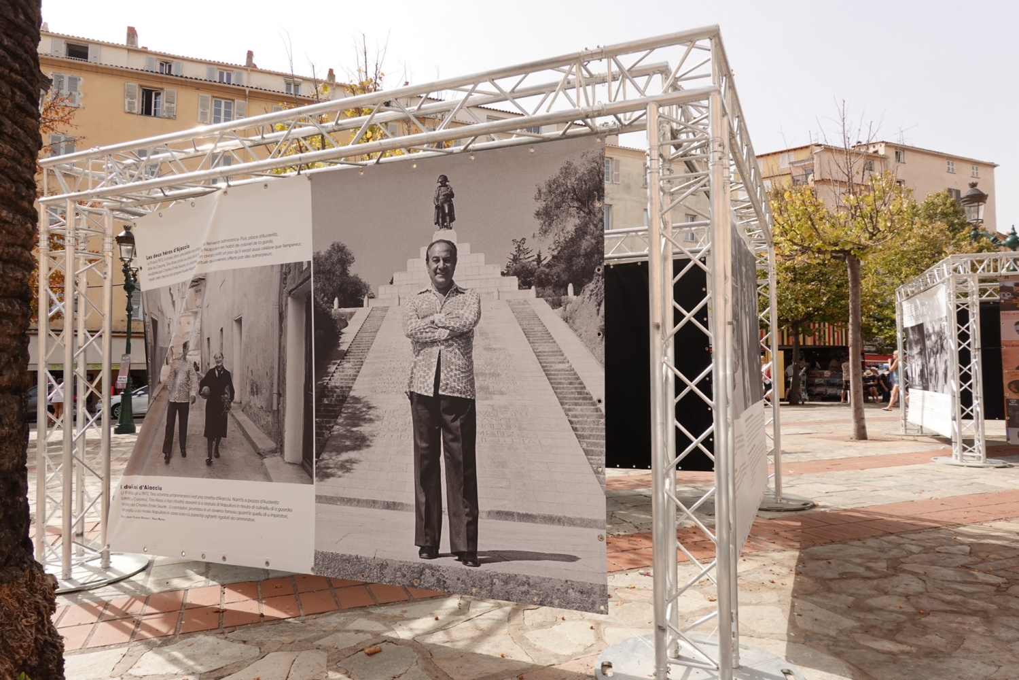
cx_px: 510
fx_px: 679
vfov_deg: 53.1
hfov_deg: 73.7
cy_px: 340
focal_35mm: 24
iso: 100
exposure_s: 1/640
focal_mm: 9
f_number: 4
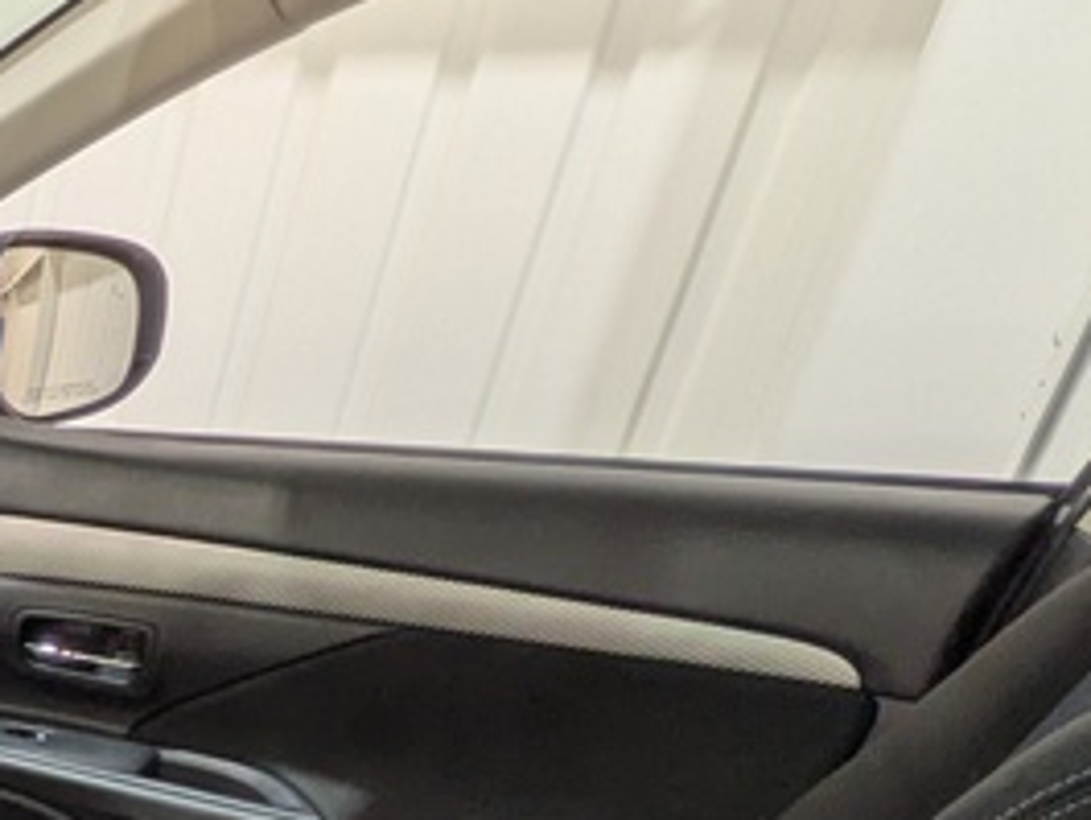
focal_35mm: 54
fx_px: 1703
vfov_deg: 24.3
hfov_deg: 23.7
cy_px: 1010
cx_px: -733
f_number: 2.2
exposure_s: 1/30
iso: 49
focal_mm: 1.83
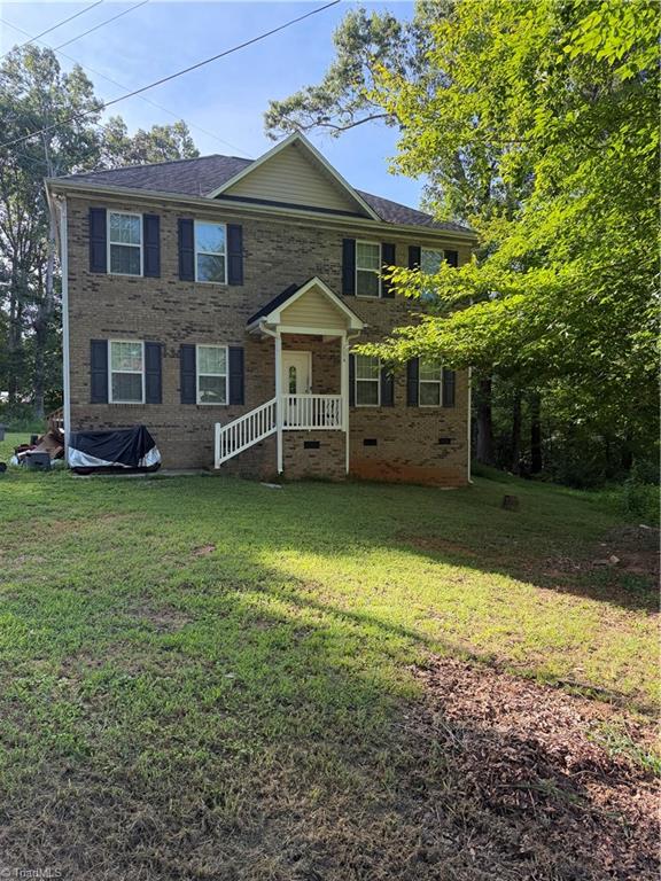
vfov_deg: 71.6
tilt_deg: -0.4
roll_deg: +0.3
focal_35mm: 24
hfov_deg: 56.8
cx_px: 330
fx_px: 611
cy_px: 440
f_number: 1.78
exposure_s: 1/665
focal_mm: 6.76
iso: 100
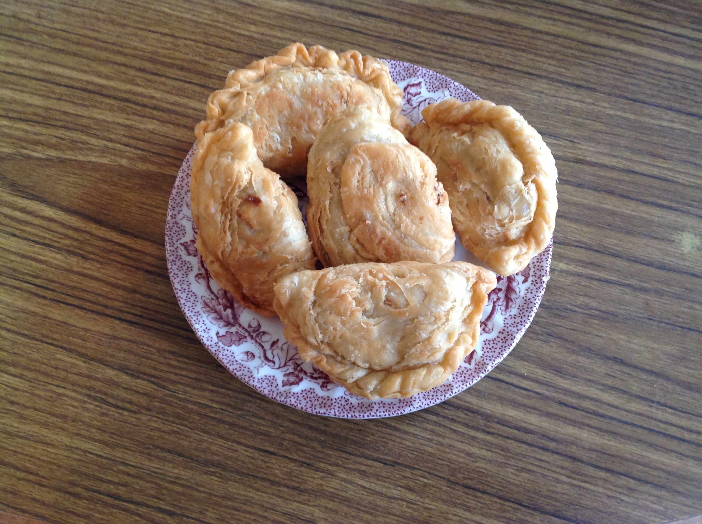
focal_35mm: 35
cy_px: 262
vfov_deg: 40.6
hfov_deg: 52.7
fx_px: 709
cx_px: 351
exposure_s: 1/15
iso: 160
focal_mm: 4.28
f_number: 2.4
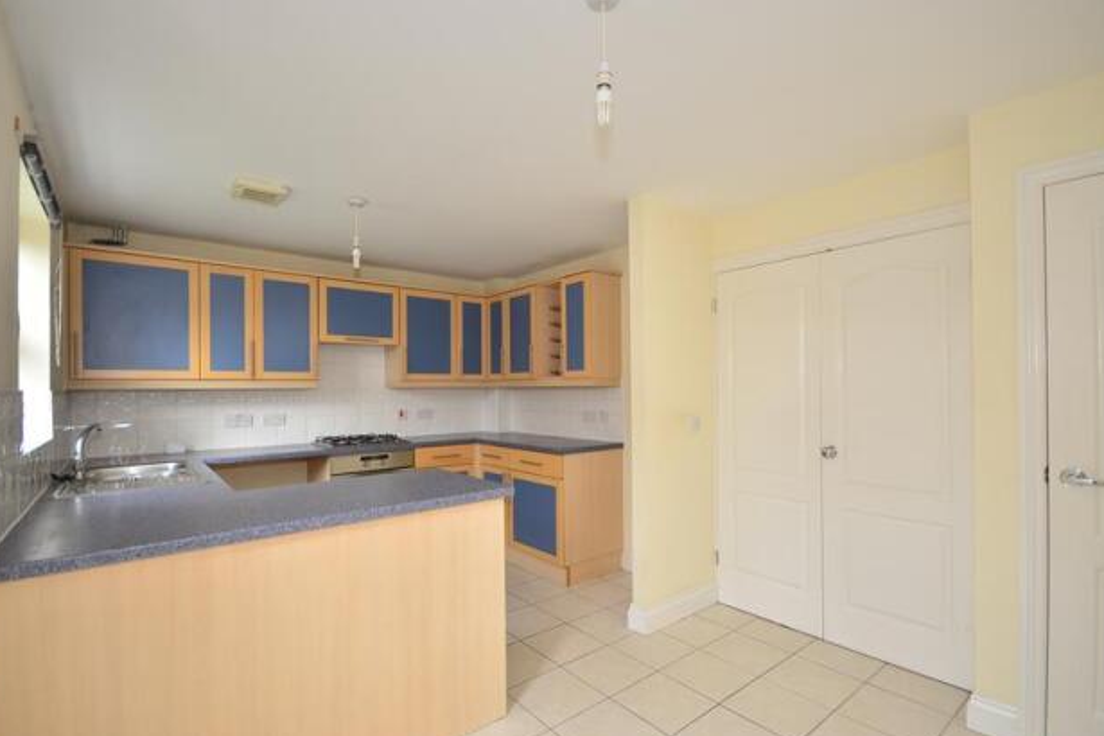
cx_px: 537
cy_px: 378
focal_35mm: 16
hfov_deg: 96.7
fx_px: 491
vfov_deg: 73.7
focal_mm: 10
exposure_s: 1/50
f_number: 5
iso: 200
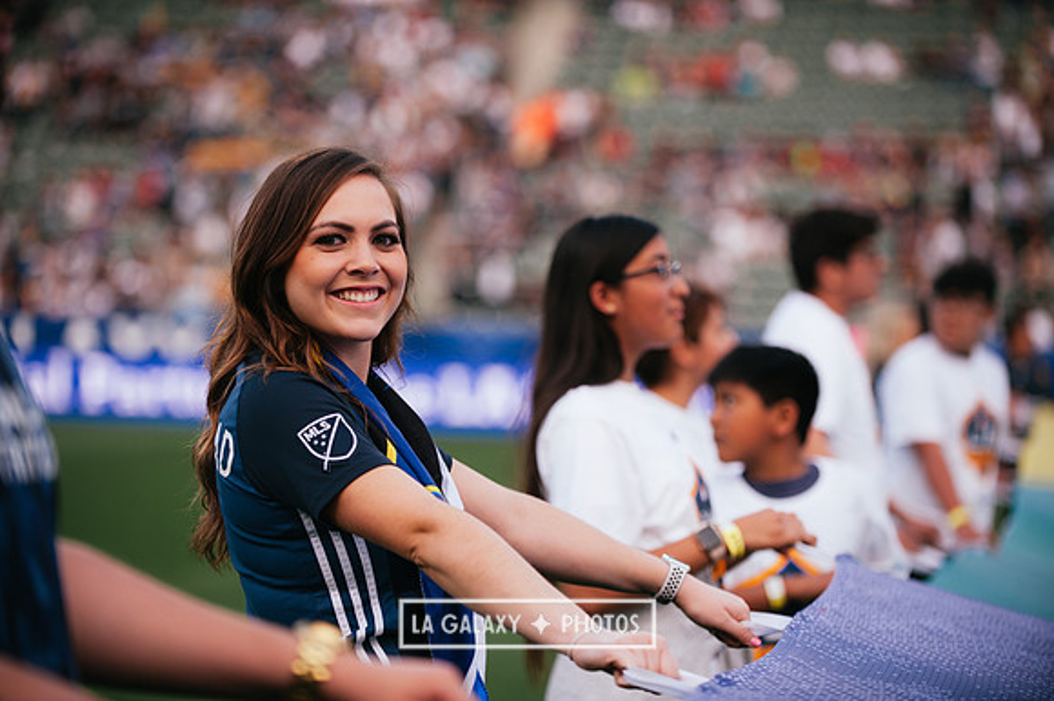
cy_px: 350
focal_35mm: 125
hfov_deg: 16.4
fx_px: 3657
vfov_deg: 11.0
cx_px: 527
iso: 250
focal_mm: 125
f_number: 2.8
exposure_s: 1/800
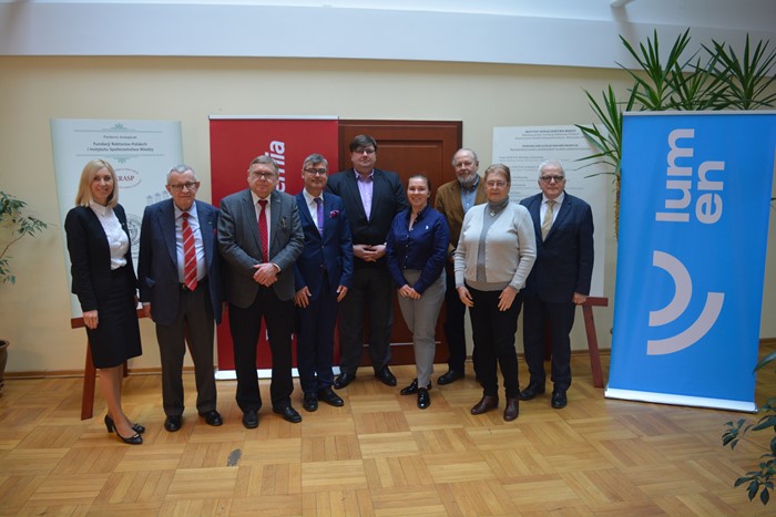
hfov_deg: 67.4
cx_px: 388
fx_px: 582
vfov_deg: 47.9
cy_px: 258
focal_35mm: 27
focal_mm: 18
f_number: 4
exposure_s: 1/60
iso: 800
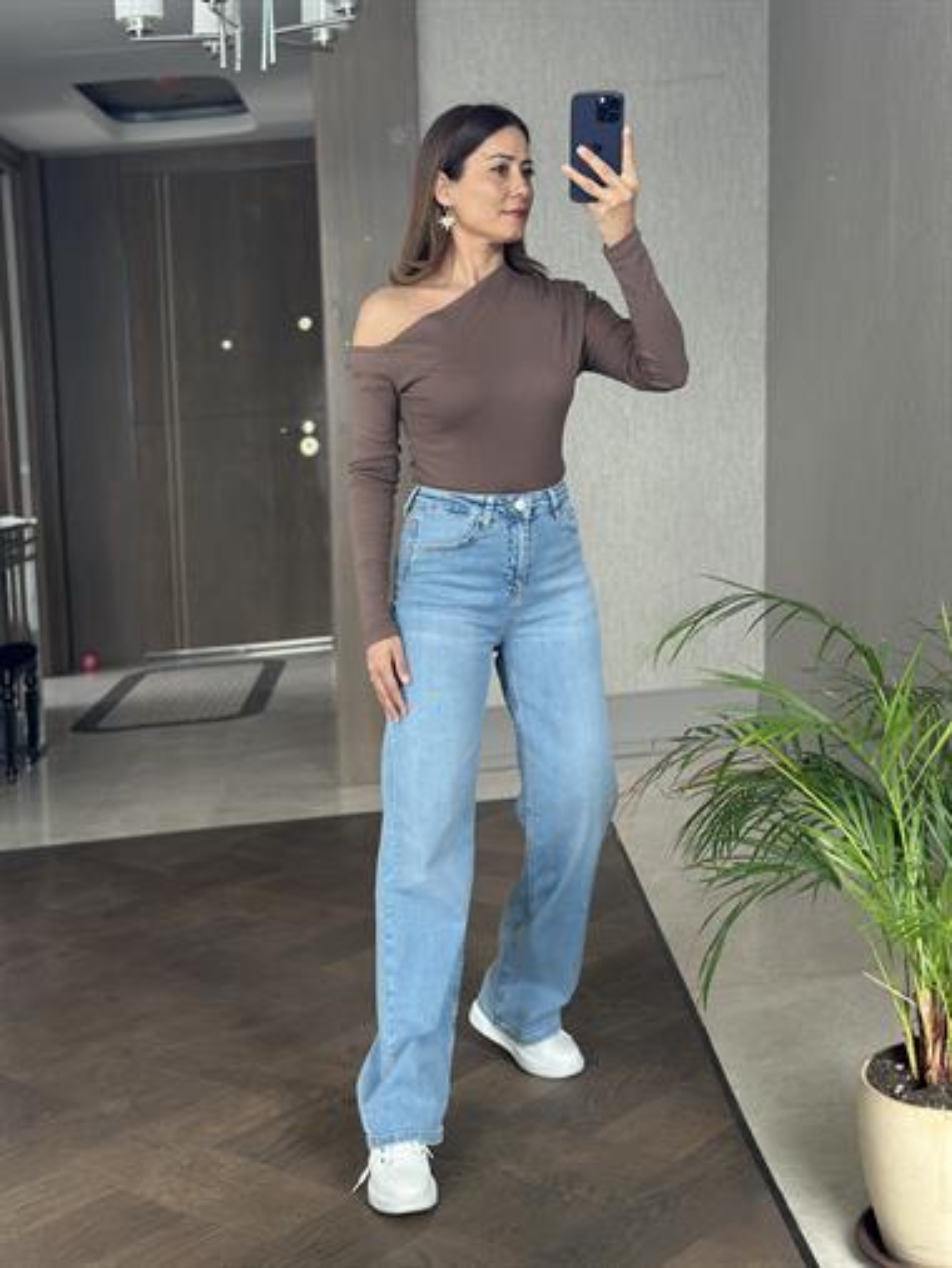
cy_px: 634
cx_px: 476
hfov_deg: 30.3
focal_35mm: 48
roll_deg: +3.8
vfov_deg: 39.6
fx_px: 1759
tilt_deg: -24.0
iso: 125
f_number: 1.78
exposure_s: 1/61
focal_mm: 6.86
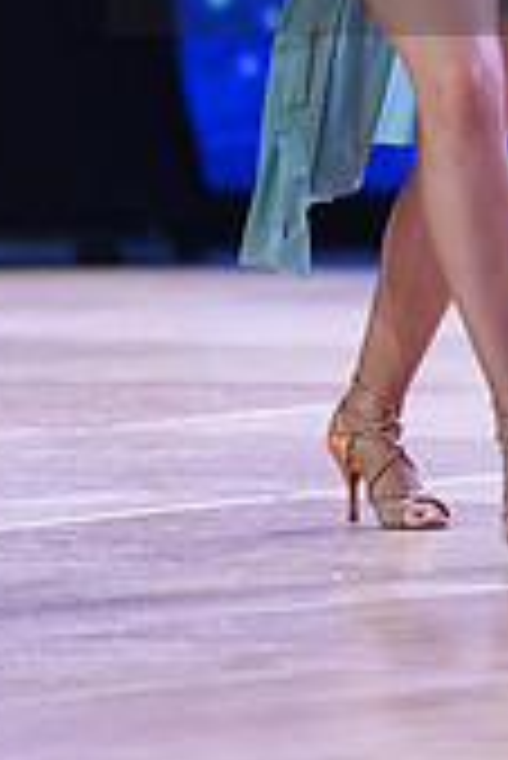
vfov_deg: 3.6
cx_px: 731
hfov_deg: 2.4
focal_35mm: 576
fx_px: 12166
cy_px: -112
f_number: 2.8
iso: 2000
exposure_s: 1/400
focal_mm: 168
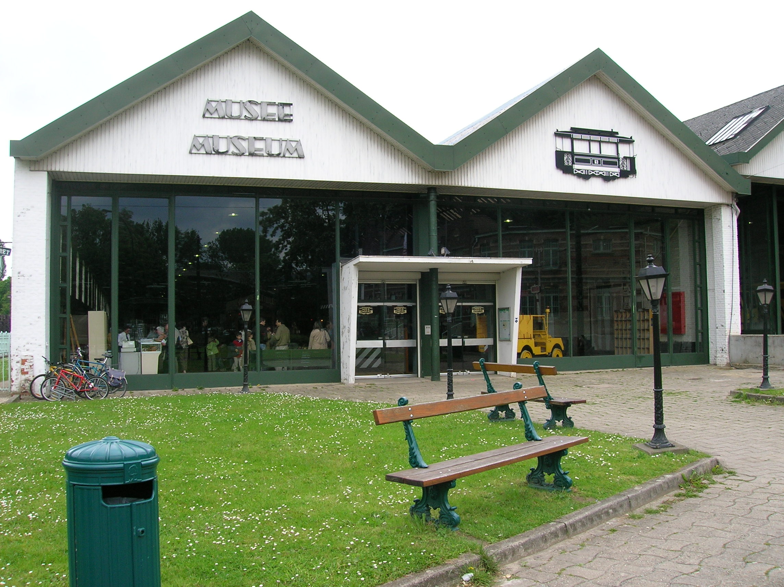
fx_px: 769
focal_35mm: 34
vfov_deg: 41.7
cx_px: 392
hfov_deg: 54.0
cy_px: 294
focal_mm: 5.7
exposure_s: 1/136
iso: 50
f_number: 4.9
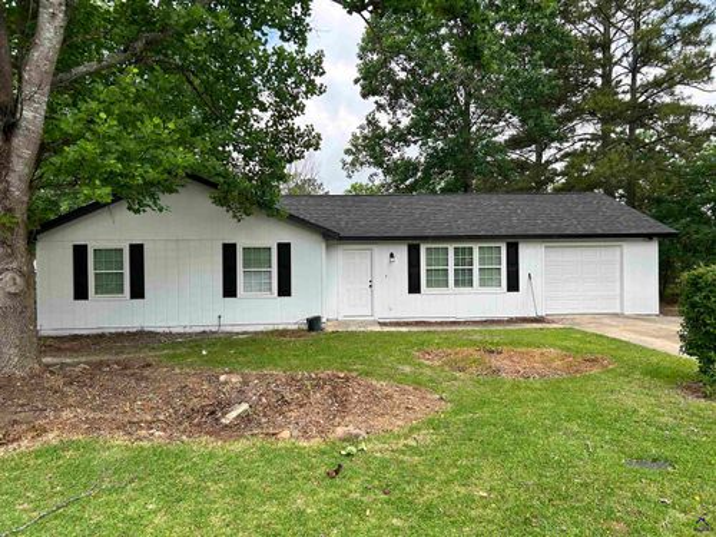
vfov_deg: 53.1
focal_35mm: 26
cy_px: 268
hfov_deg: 67.3
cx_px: 358
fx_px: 538
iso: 50
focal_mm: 5.7
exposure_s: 1/1159
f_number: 1.5
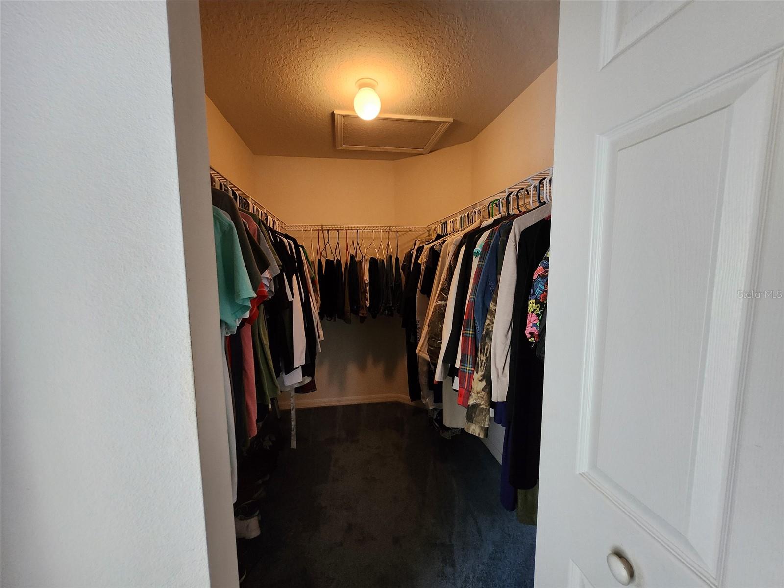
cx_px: 392
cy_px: 294
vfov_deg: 89.9
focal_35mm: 13
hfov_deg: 106.2
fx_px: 294
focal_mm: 1.74
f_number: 2.2
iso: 250
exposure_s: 1/60
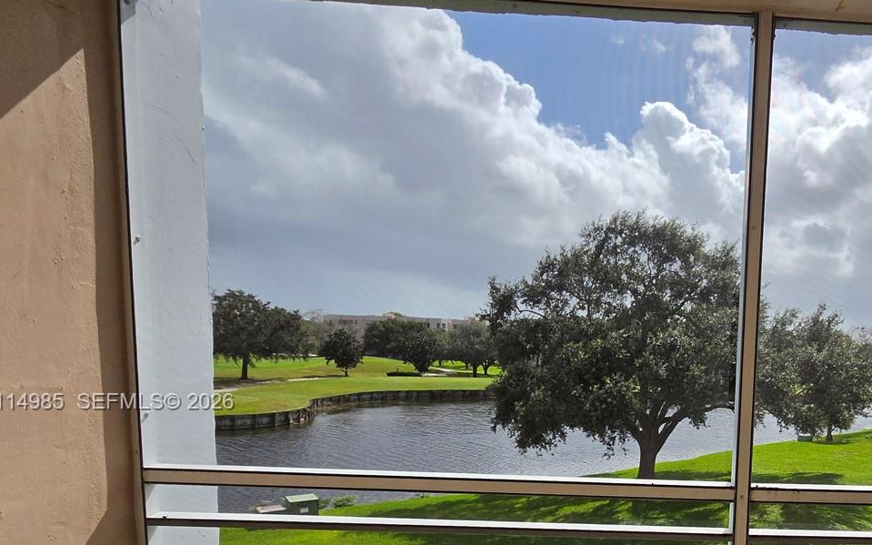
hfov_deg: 70.7
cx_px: 678
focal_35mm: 23
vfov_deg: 50.9
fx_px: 546
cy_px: 403
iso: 100
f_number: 2.2
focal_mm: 2.2
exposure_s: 1/5881
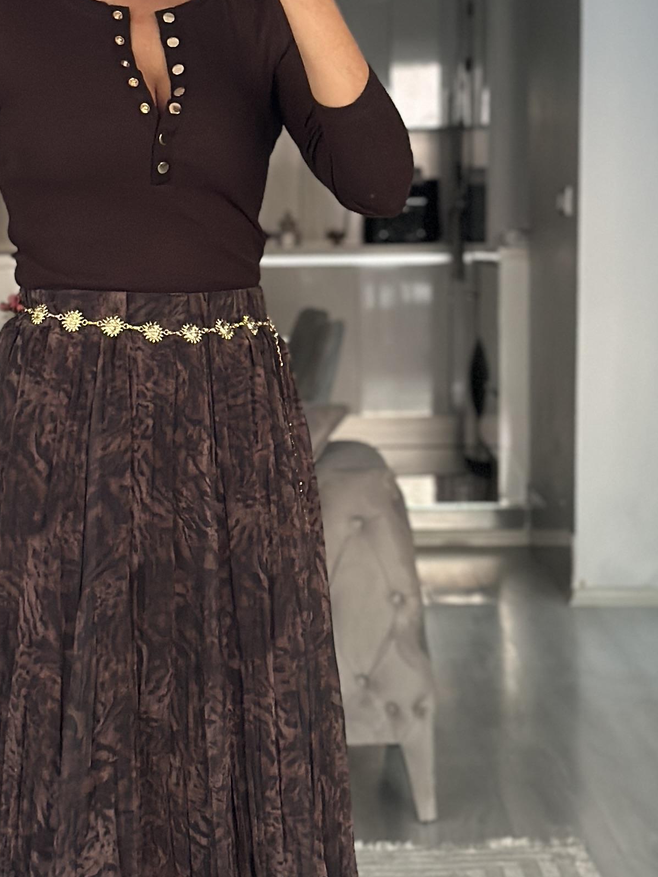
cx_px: 154
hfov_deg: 12.2
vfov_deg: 16.2
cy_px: 591
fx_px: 3065
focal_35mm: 121
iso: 400
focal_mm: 6.86
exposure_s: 1/47
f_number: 1.78
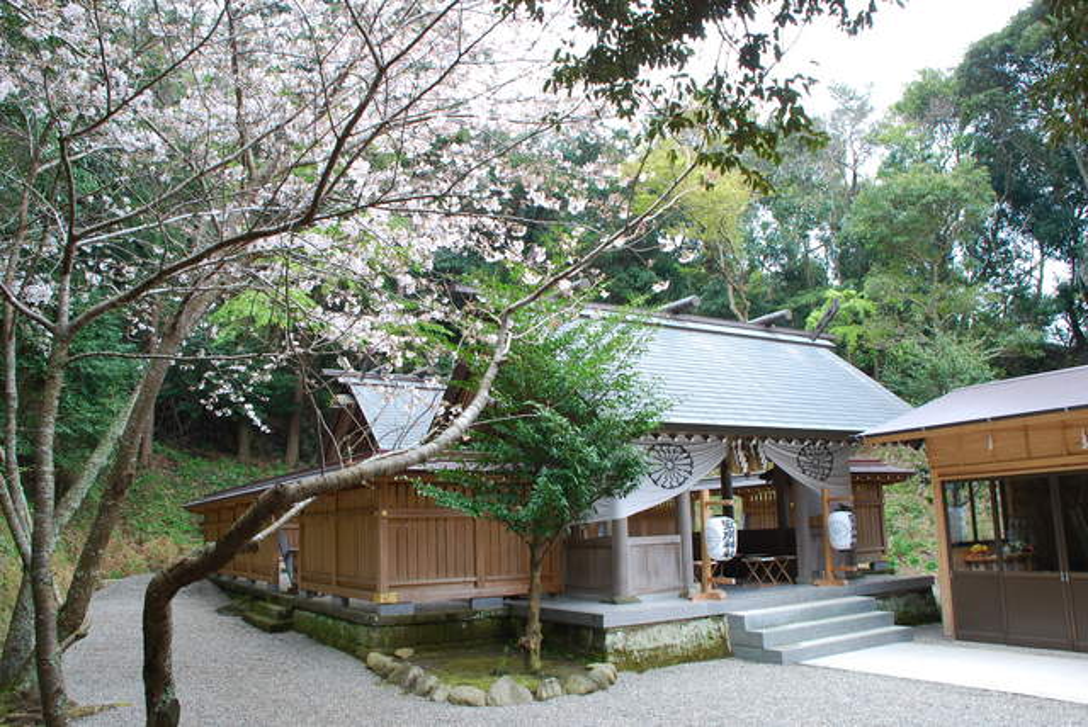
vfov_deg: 48.0
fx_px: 817
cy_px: 364
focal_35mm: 27
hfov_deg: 67.3
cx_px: 544
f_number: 8
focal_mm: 18
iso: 200
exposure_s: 1/60
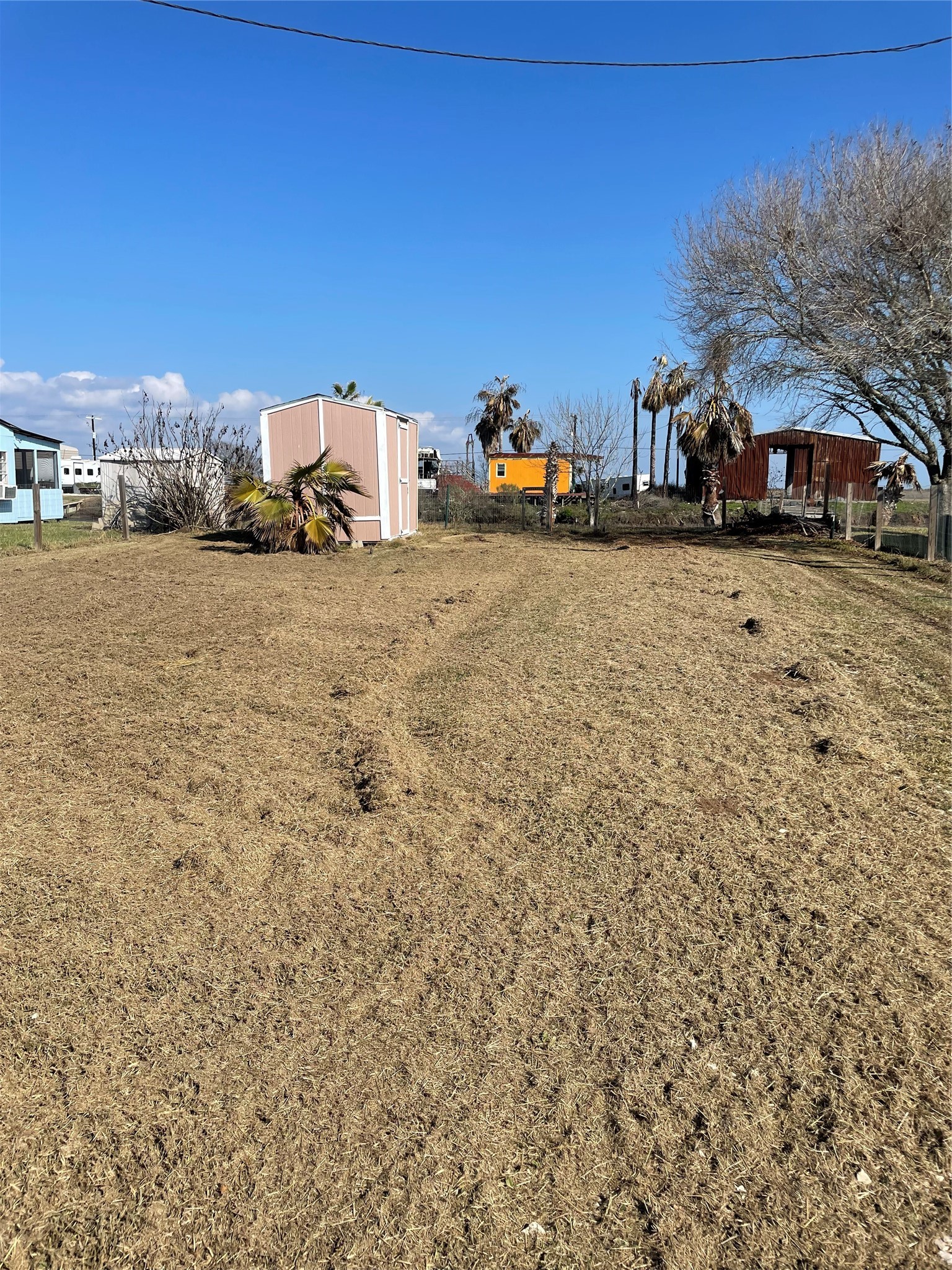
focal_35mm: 26
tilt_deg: -8.5
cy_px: 635
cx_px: 476
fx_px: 953
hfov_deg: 53.1
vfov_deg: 67.3
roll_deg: -1.1
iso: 32
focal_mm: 4.2
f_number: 1.6
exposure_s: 1/4464
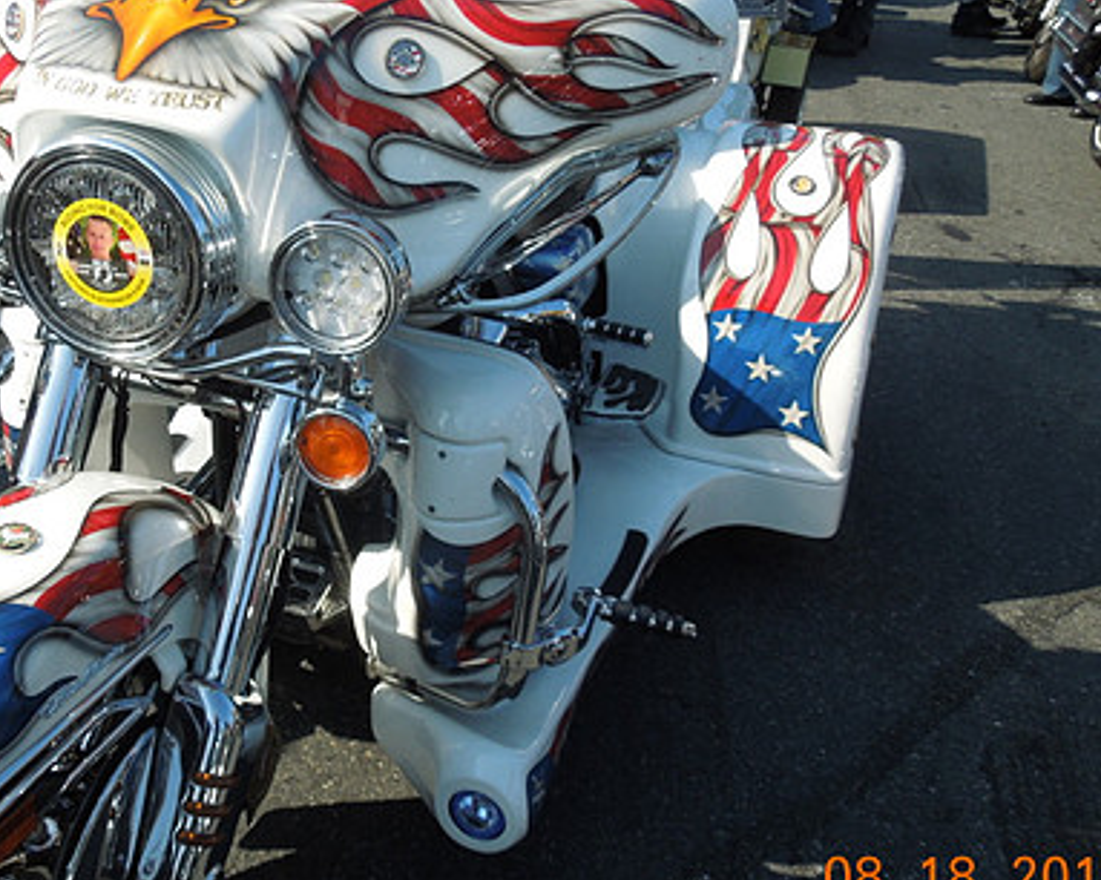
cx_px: 371
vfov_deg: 40.0
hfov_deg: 48.3
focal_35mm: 37
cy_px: 384
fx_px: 1205
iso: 100
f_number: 3.3
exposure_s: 1/800
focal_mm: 4.5
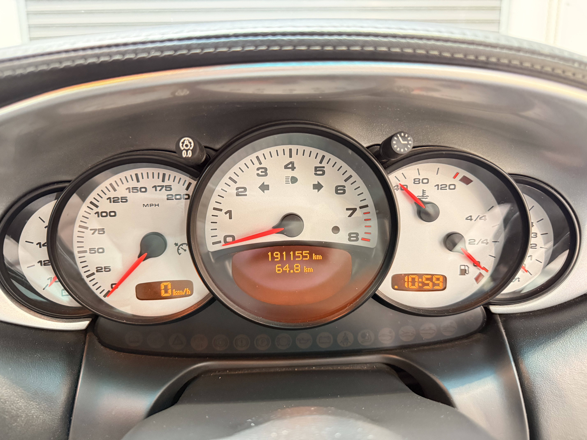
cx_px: 294
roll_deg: +0.9
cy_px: 220
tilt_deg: -12.8
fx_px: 407
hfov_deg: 71.6
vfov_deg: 56.8
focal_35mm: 24
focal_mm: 6.76
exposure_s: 1/29
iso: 800
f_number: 1.78
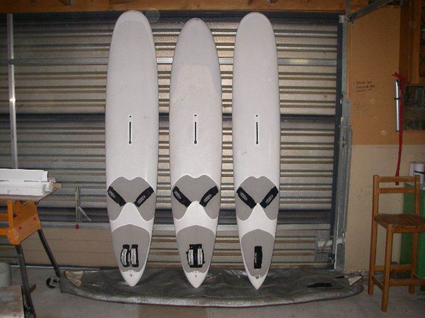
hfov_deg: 49.0
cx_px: 212
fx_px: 467
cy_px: 159
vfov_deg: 37.7
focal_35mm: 38
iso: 250
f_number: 3.3
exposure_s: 1/40
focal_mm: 6.3
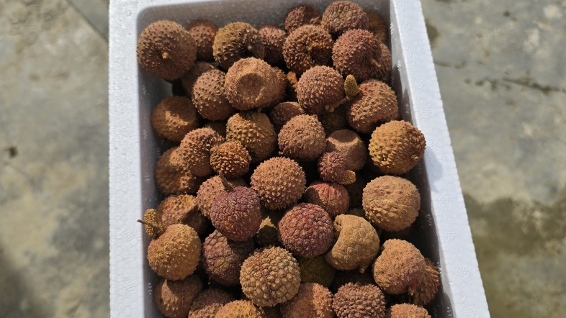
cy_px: 162
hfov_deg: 58.0
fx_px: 510
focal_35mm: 34
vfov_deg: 34.6
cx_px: 284
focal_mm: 6.3
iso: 12
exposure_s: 1/1160
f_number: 1.7
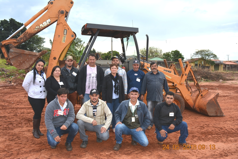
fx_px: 208
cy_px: 80
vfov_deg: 41.7
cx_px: 119
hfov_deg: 59.5
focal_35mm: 32
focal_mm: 21
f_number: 7.1
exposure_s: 1/200
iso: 100
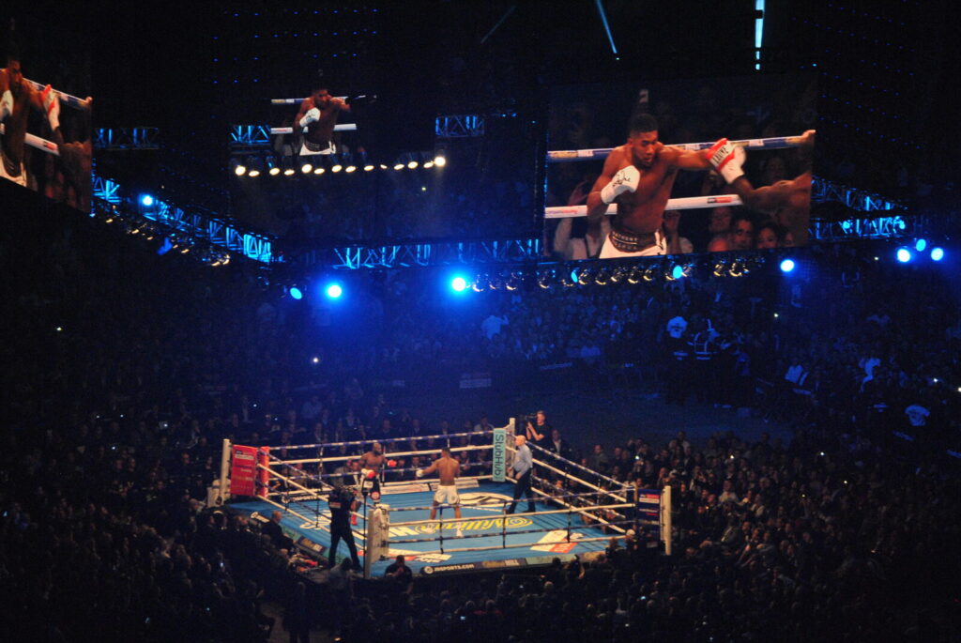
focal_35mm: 188
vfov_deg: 7.3
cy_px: 322
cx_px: 480
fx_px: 5010
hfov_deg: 11.0
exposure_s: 1/125
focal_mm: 125
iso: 900
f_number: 4.8
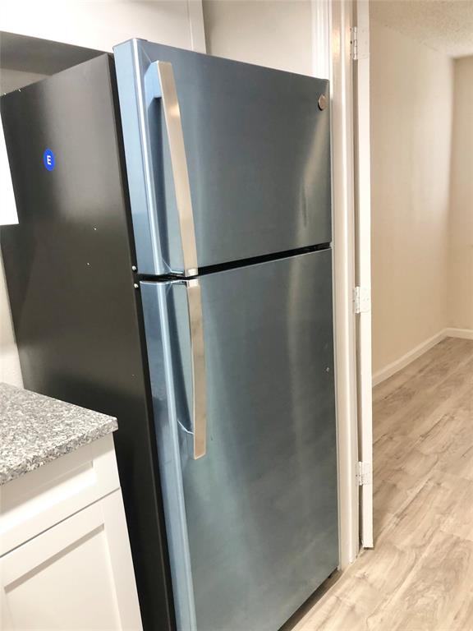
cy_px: 316
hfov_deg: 49.7
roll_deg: +8.4
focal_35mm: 28
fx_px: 510
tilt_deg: -10.1
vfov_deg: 63.4
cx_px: 236
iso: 40
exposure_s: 1/15
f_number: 1.8
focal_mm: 3.99
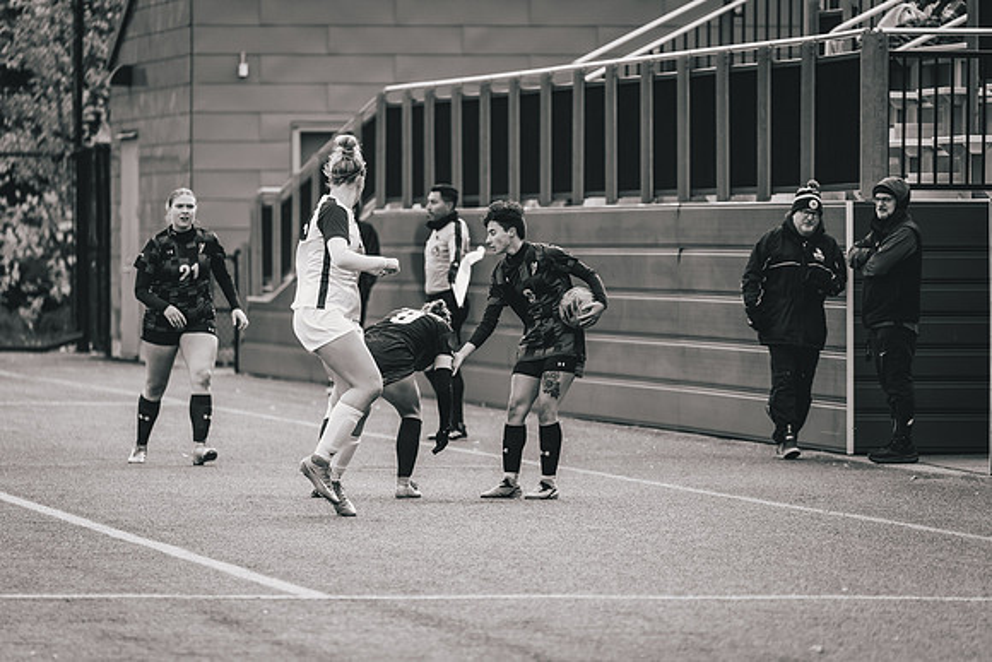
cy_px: 331
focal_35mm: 350
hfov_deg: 5.9
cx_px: 496
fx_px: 9649
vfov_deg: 3.9
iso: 800
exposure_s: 1/800
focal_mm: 339
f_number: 6.3
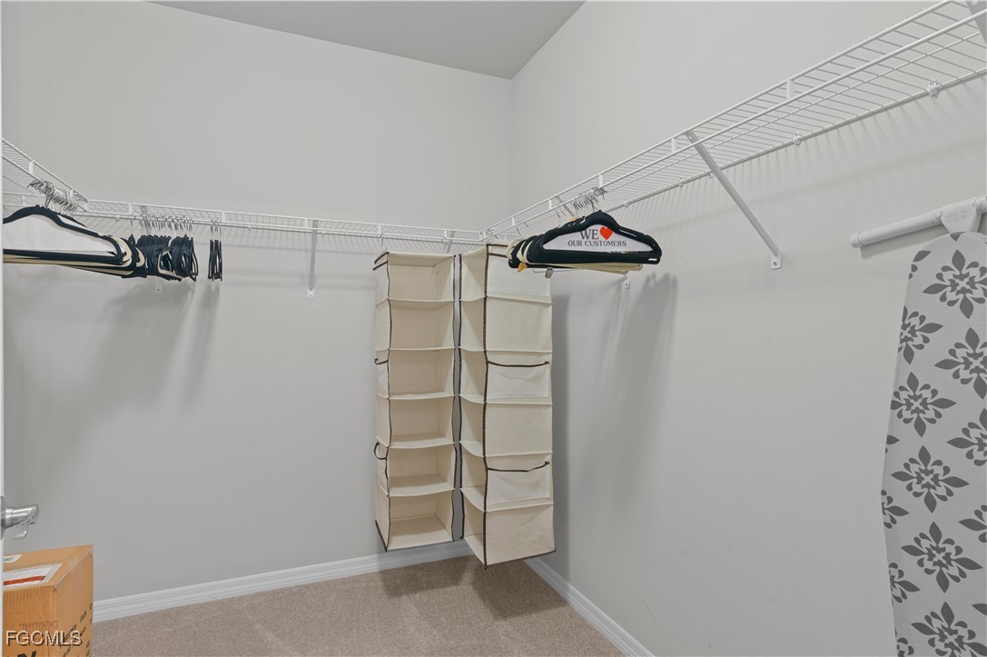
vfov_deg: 67.3
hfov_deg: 90.0
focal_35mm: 18
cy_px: 328
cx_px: 494
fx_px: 493
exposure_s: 2
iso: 320
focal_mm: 18
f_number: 10
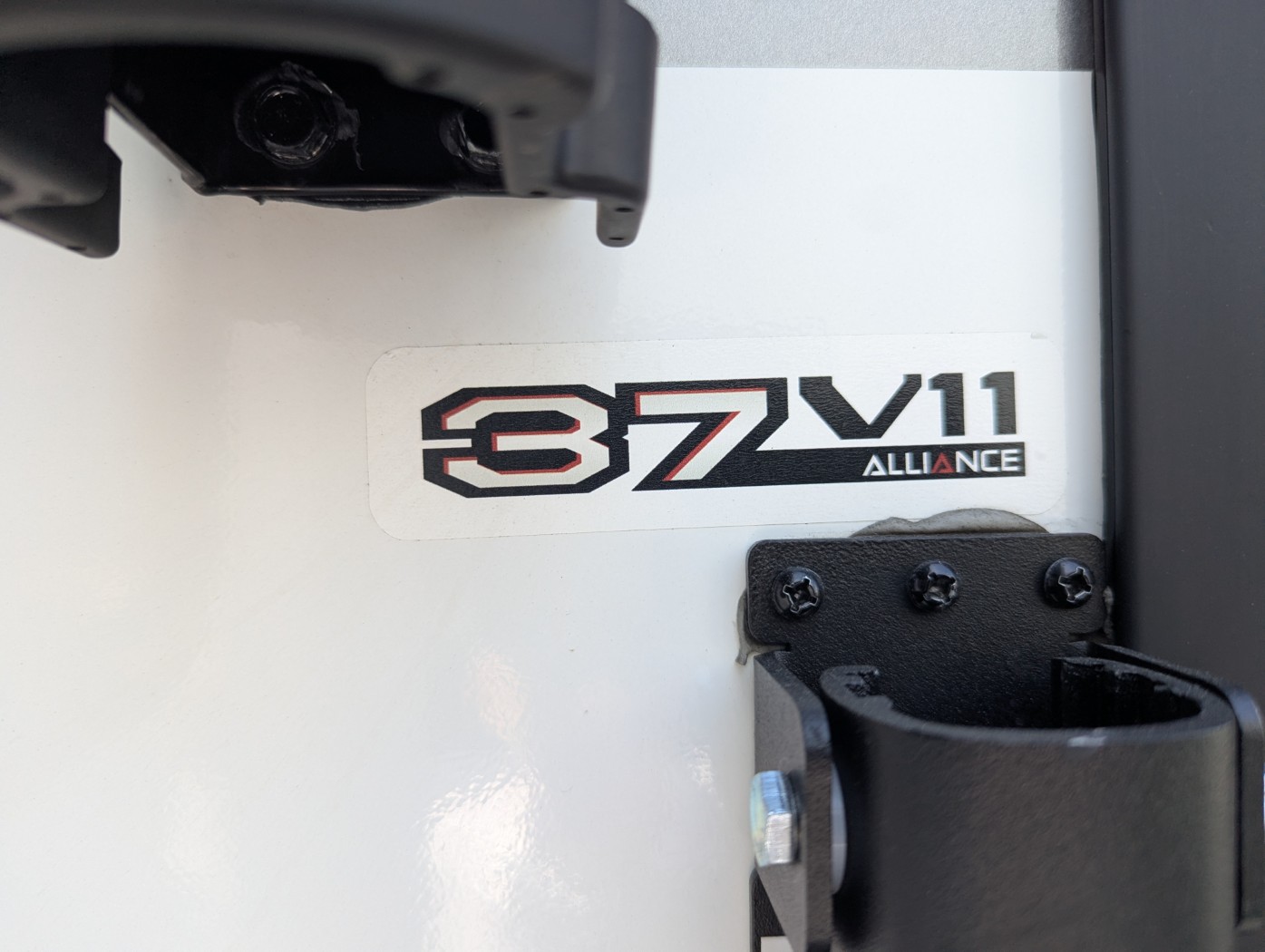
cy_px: 476
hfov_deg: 71.5
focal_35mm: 24
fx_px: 878
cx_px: 632
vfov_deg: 56.9
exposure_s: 1/321
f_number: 1.85
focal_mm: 6.81
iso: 83
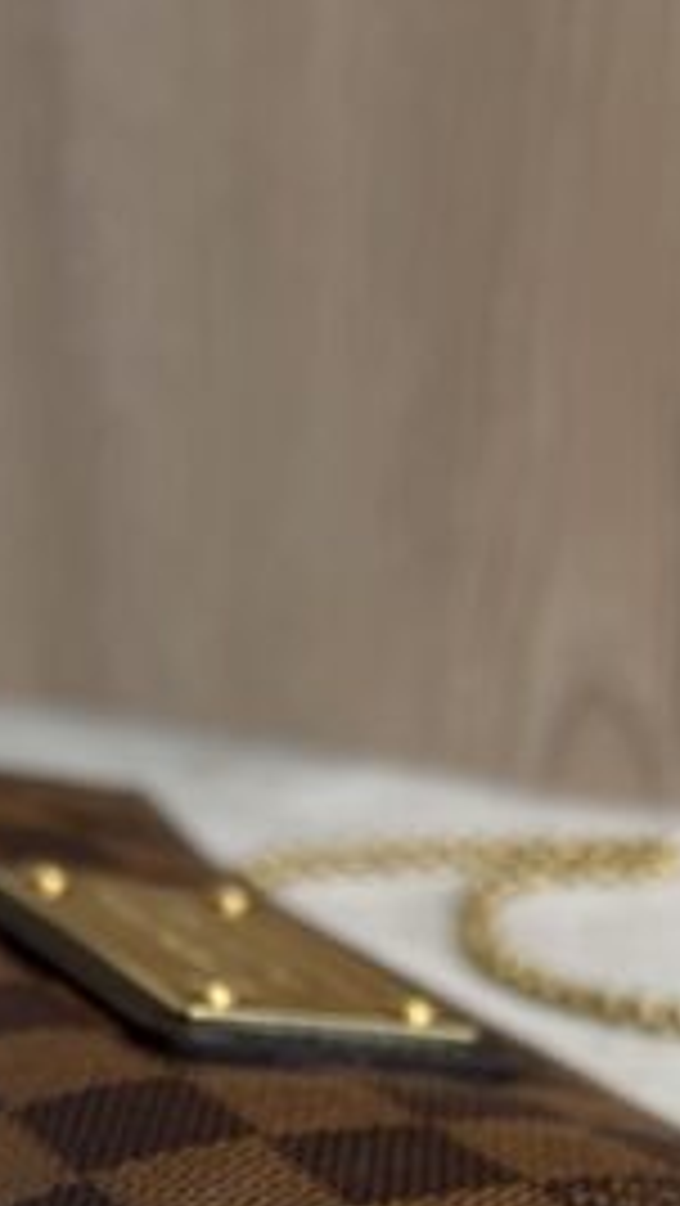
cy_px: 1256
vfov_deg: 25.6
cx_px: 284
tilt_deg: -24.8
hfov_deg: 15.5
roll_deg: +2.6
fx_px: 2497
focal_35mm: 78
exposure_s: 1/120
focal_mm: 6.76
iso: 100
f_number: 1.78
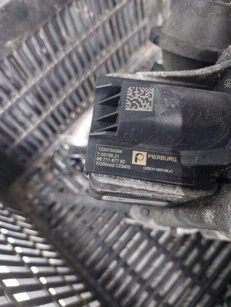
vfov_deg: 67.3
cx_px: 114
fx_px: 231
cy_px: 154
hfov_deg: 53.1
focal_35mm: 26
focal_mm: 5.23
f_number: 1.8
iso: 500
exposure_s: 1/50
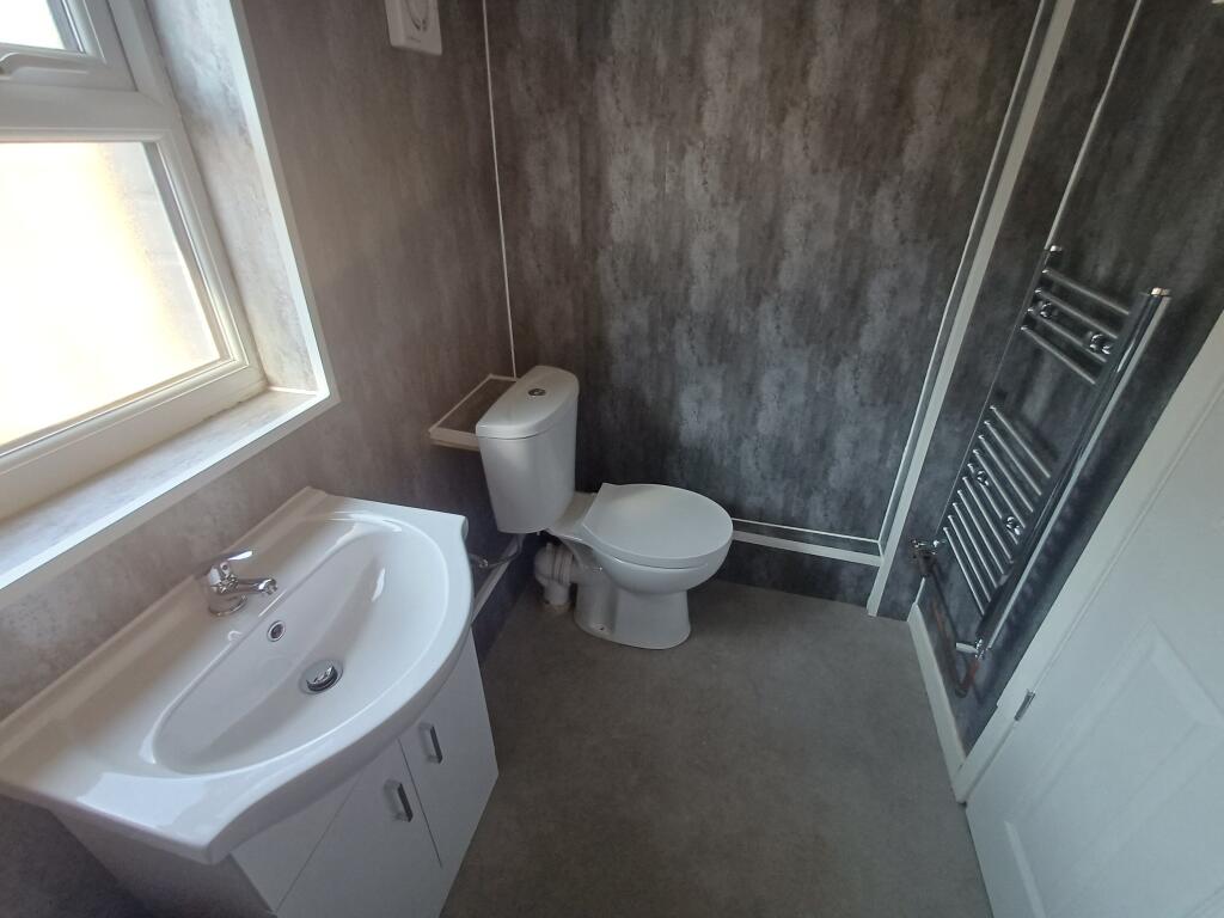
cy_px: 459
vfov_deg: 78.1
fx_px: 566
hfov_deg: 94.5
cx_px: 612
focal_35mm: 16
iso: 80
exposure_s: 1/50
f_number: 2.2
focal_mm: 1.64
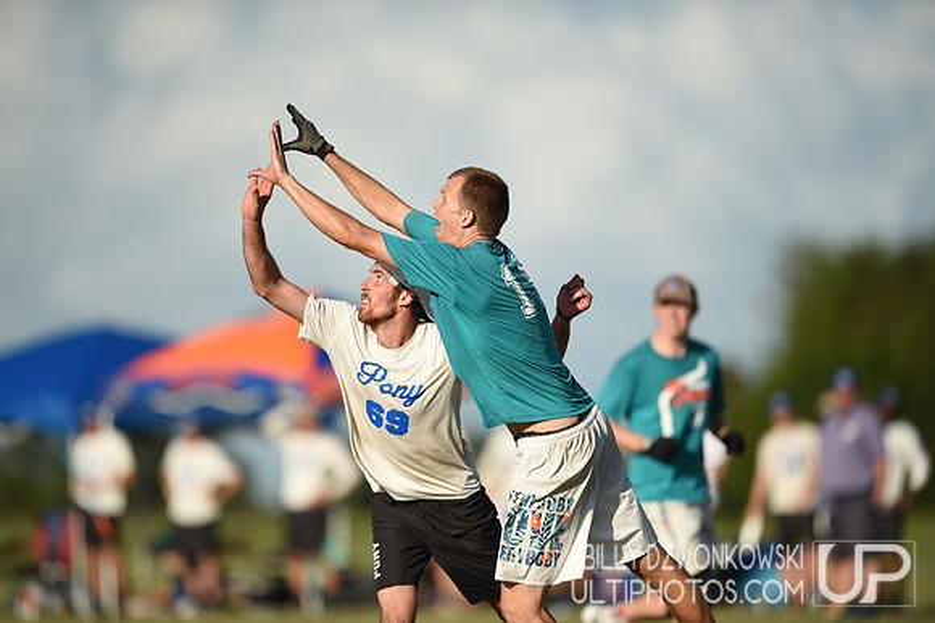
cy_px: 312
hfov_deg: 5.2
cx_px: 468
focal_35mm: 400
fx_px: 10383
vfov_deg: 3.4
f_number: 2.8
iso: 125
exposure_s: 1/3200
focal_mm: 400
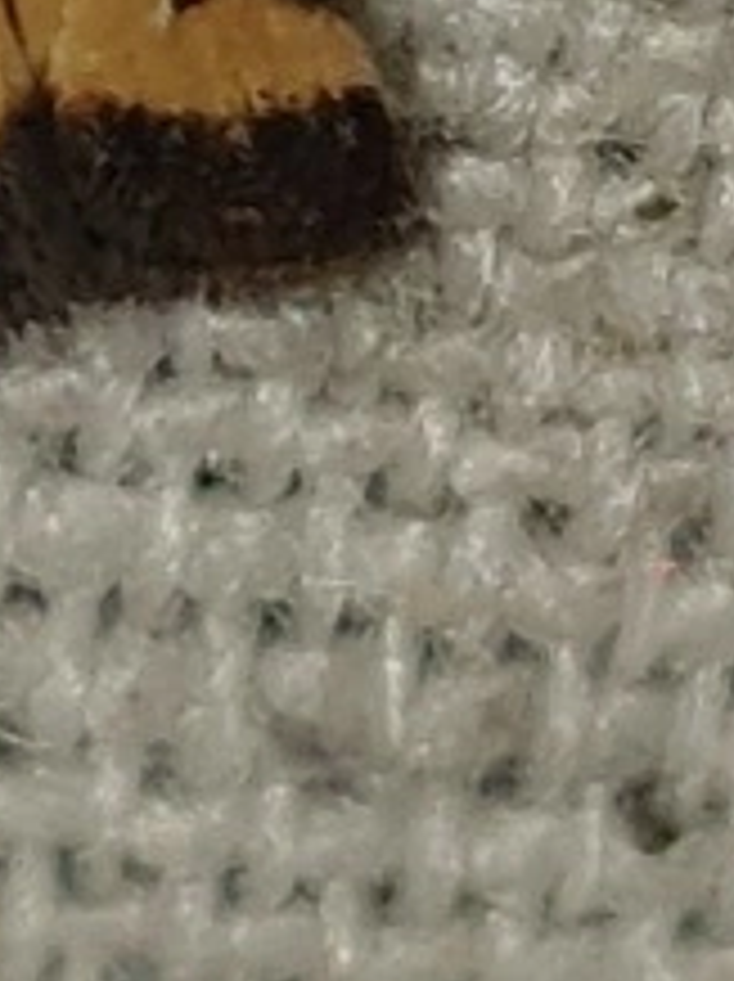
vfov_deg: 24.9
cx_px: -2
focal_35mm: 71
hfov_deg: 20.0
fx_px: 2011
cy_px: -184
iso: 50
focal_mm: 4.3
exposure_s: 1/4505
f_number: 1.5
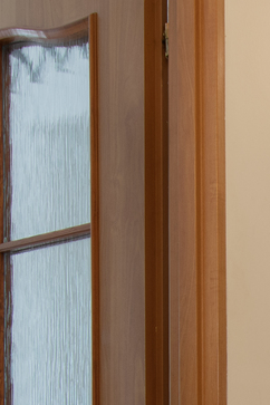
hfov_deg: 21.0
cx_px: 281
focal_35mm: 62
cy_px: 533
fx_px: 697
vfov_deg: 27.0
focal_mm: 10
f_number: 6.3
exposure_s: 1/2
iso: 100
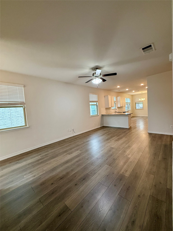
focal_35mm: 14
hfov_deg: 85.7
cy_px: 116
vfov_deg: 102.1
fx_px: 93
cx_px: 86
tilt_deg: -3.3
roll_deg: +3.7
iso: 320
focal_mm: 2.22
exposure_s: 1/120
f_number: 2.2
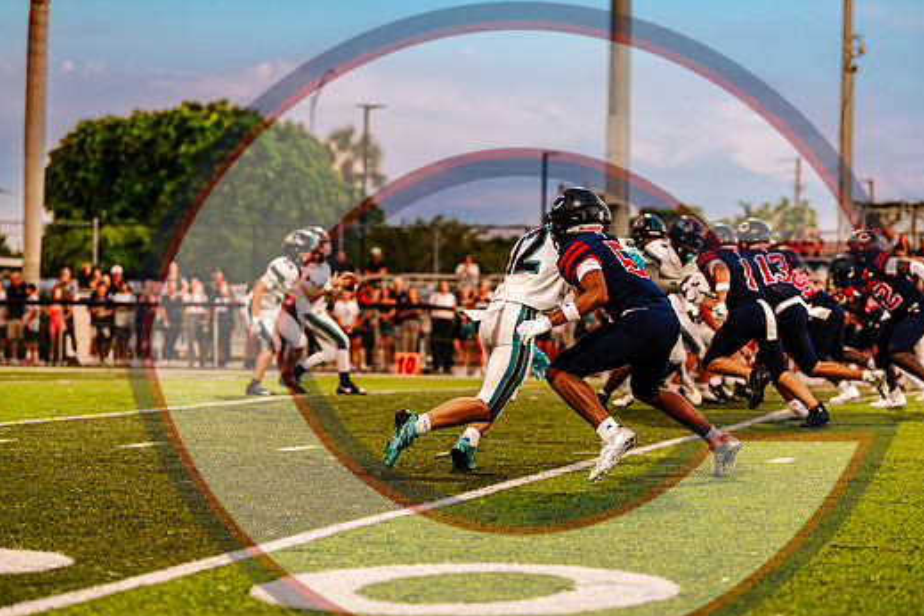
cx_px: 513
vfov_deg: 11.1
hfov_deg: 16.6
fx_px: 3157
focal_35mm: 123
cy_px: 341
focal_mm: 110
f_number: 2.8
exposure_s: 1/1000
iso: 2500
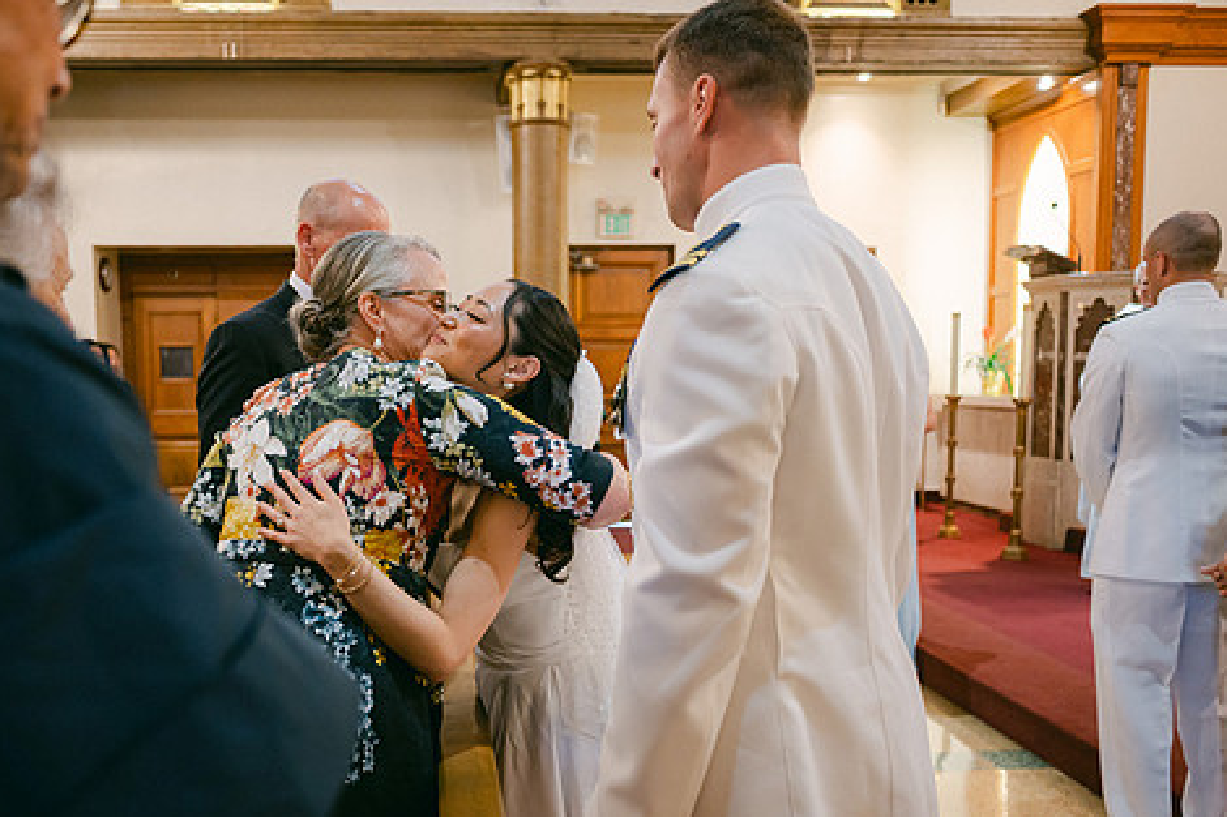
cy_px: 501
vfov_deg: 37.6
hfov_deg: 54.1
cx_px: 501
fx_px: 1192
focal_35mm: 35
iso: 1000
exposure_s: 1/125
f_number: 2.8
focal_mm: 28
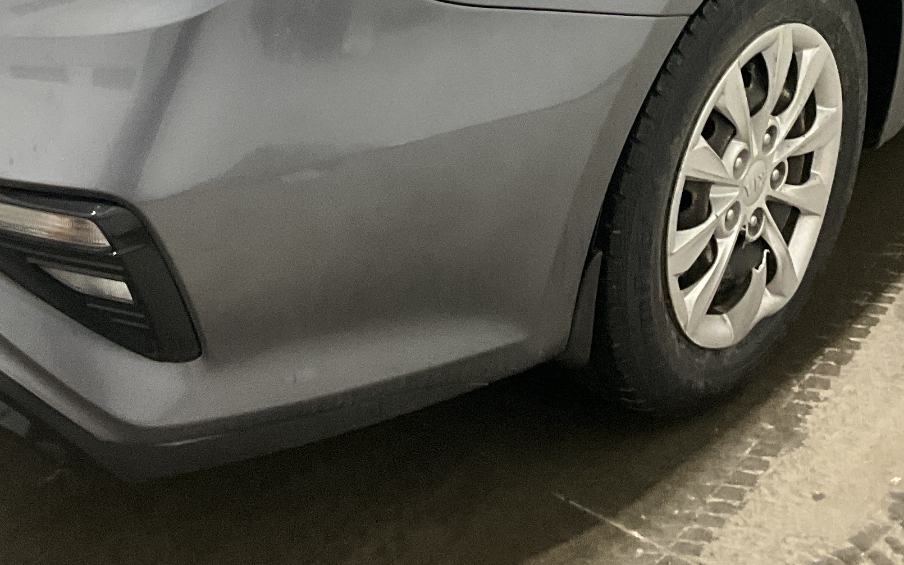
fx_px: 1897
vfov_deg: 15.9
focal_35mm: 77
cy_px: -208
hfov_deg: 26.8
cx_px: 461
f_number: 1.8
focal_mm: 3
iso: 160
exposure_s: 1/60
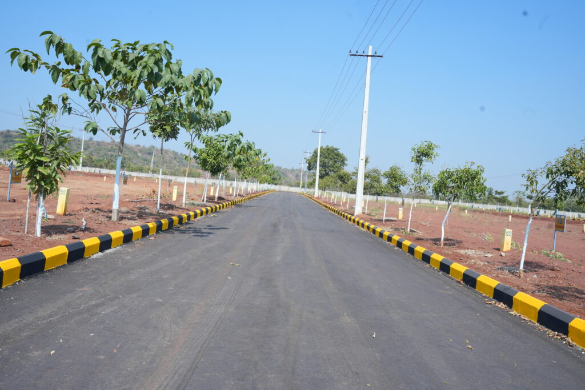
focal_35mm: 30
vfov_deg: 43.4
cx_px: 292
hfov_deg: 61.6
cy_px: 195
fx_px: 491
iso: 500
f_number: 9
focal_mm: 30.2
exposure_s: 1/800
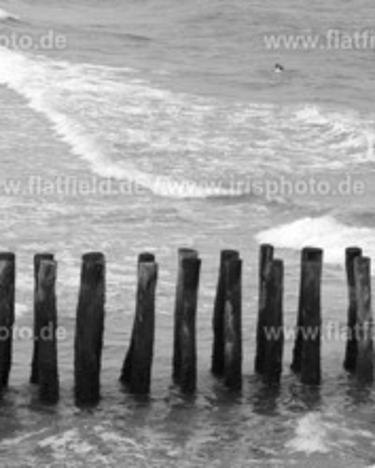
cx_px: -290
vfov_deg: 9.5
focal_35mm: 204
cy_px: 303
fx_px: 2828
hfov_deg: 7.4
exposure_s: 1/110
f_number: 11
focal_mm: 50
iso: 160
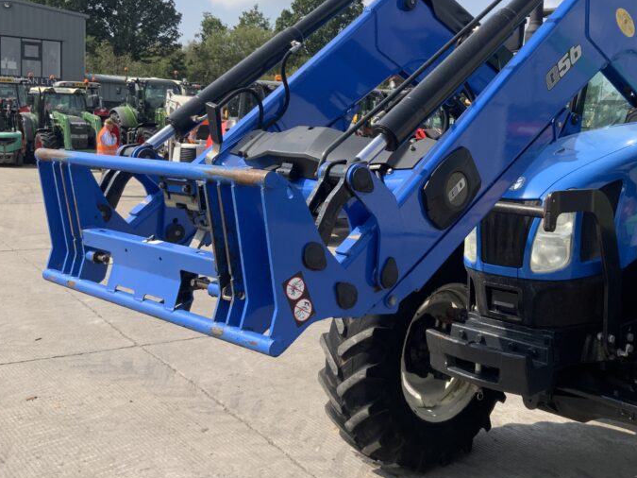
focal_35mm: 44
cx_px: 442
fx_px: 810
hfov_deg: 42.2
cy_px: 188
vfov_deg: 32.8
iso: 16
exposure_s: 1/1490
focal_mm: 3
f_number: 1.8
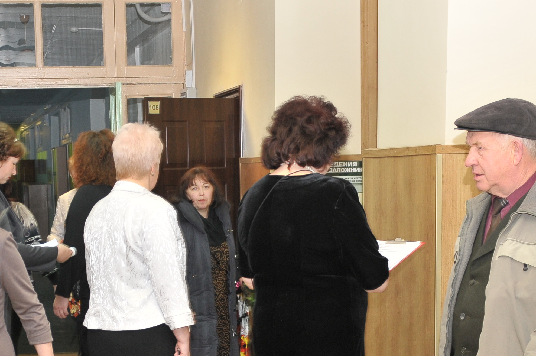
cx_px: 144
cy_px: 336
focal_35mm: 78
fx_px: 1160
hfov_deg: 25.8
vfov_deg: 17.1
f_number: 3.5
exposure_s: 1/60
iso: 320
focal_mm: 24
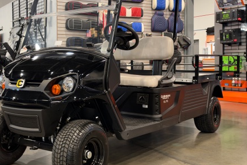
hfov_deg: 41.5
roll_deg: +0.8
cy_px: 65
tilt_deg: -1.0
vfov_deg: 28.6
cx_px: 86
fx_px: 323
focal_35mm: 47
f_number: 1.48
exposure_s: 1/60
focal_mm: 6.93
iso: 200
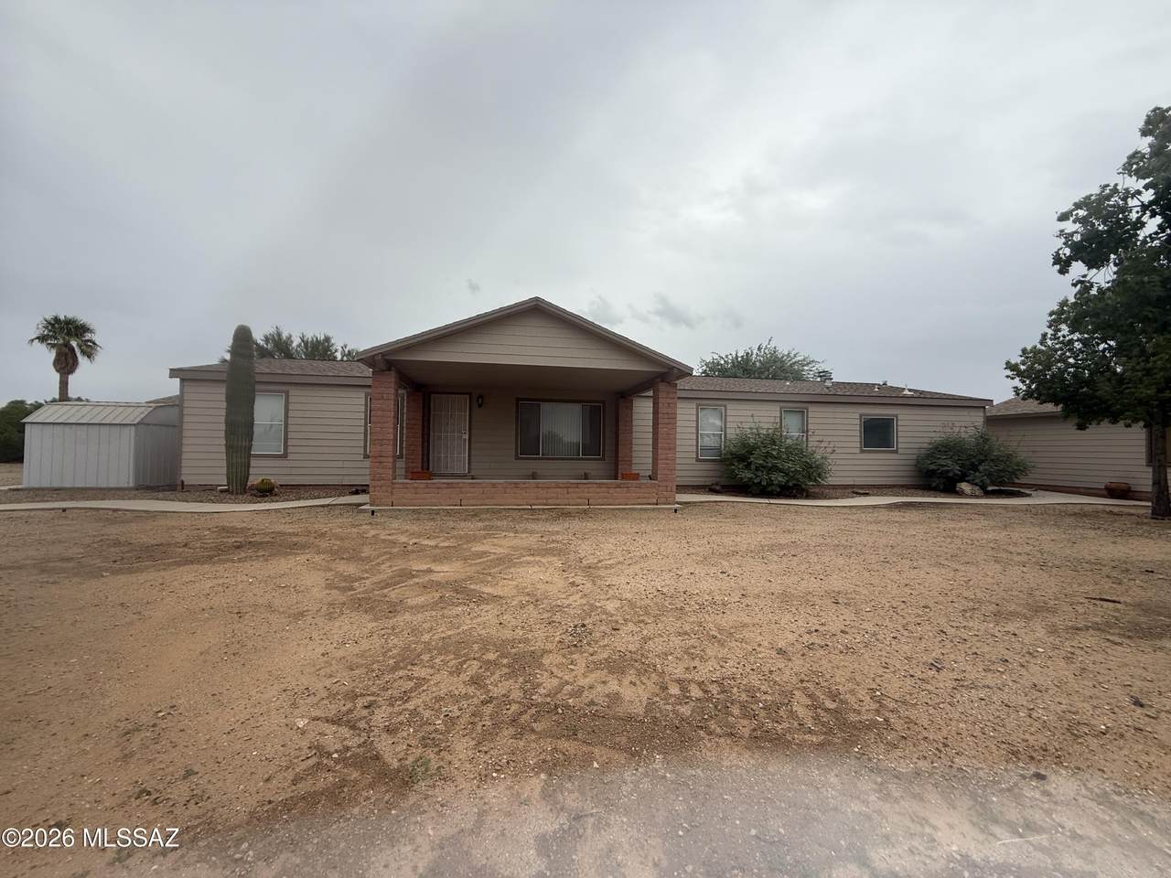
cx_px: 586
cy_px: 439
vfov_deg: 85.7
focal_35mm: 14
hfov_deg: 102.1
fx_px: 474
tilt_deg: -2.7
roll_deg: +0.6
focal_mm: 2.22
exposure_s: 1/510
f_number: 2.2
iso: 50
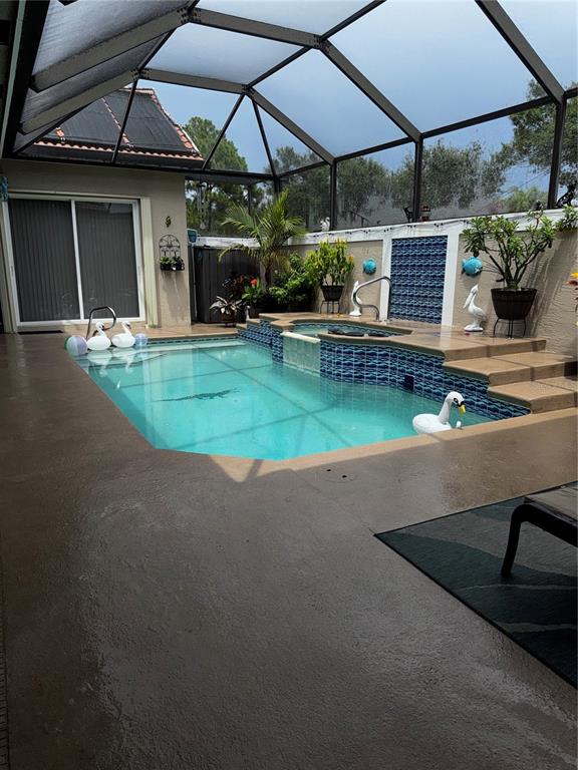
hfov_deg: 56.8
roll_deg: +1.0
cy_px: 385
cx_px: 289
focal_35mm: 24
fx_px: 534
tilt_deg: -13.3
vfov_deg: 71.6
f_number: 1.78
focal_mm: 6.76
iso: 50
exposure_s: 1/3597
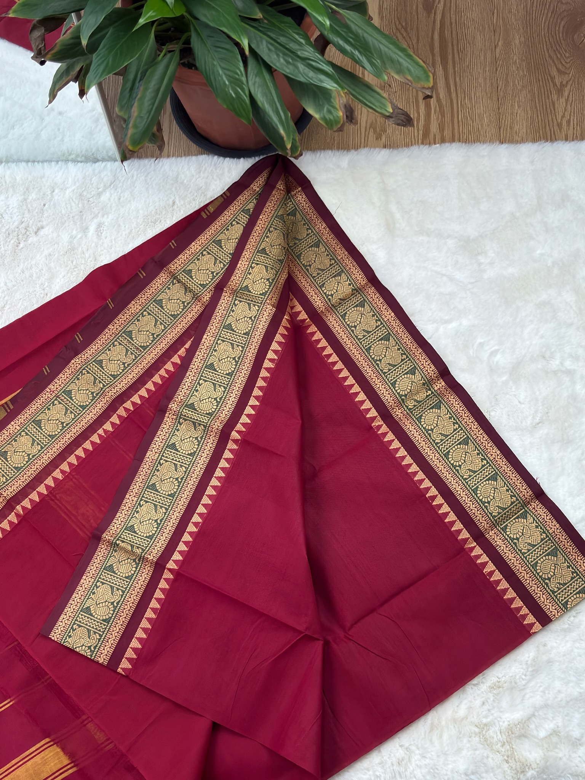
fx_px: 1059
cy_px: 390
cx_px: 292
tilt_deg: -70.7
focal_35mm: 47
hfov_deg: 30.9
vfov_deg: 40.4
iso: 40
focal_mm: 5.96
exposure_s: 1/167
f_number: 1.6
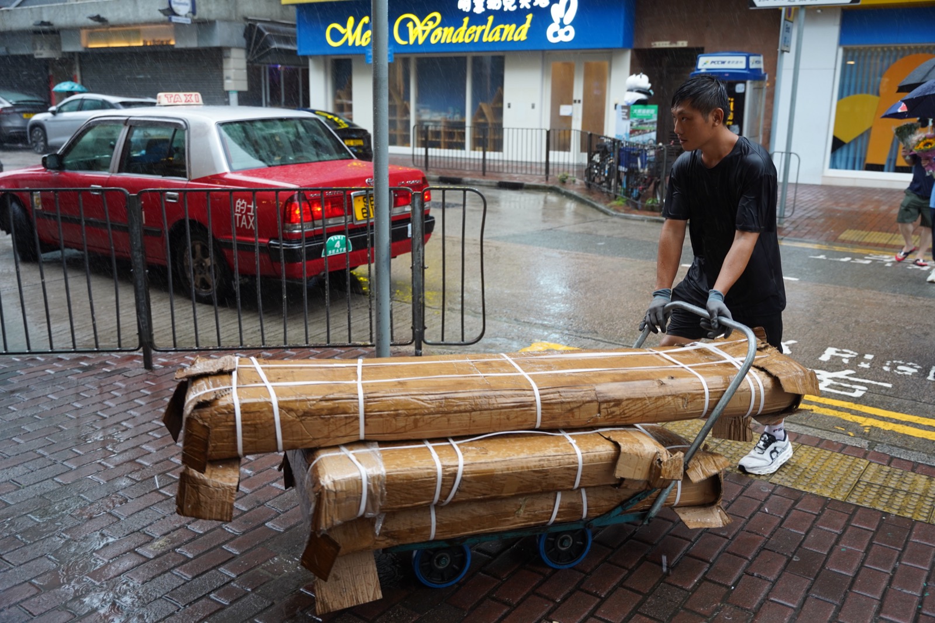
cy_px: 312
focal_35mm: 32
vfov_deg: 40.5
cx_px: 468
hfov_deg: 58.0
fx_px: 844
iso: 400
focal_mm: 32.5
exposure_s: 1/200
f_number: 2.8
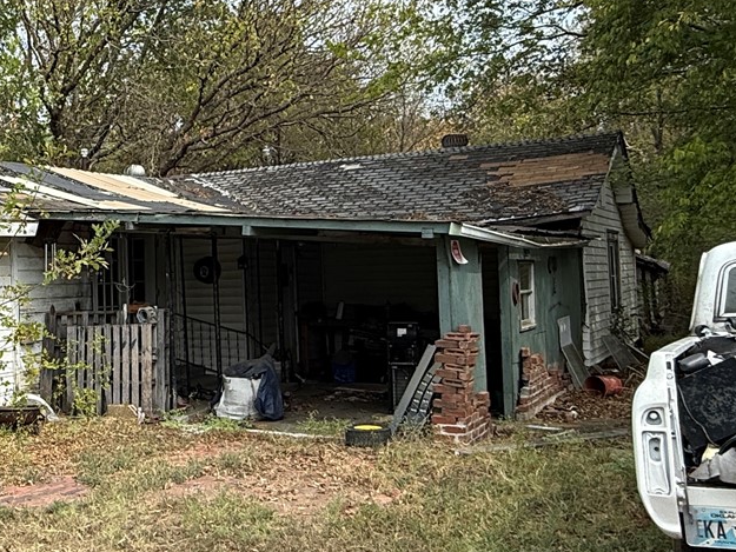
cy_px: 266
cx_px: 34
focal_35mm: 43
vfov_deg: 33.6
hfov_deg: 39.6
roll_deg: +1.6
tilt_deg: +1.4
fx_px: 914
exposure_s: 1/942
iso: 50
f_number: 2.2
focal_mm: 2.22
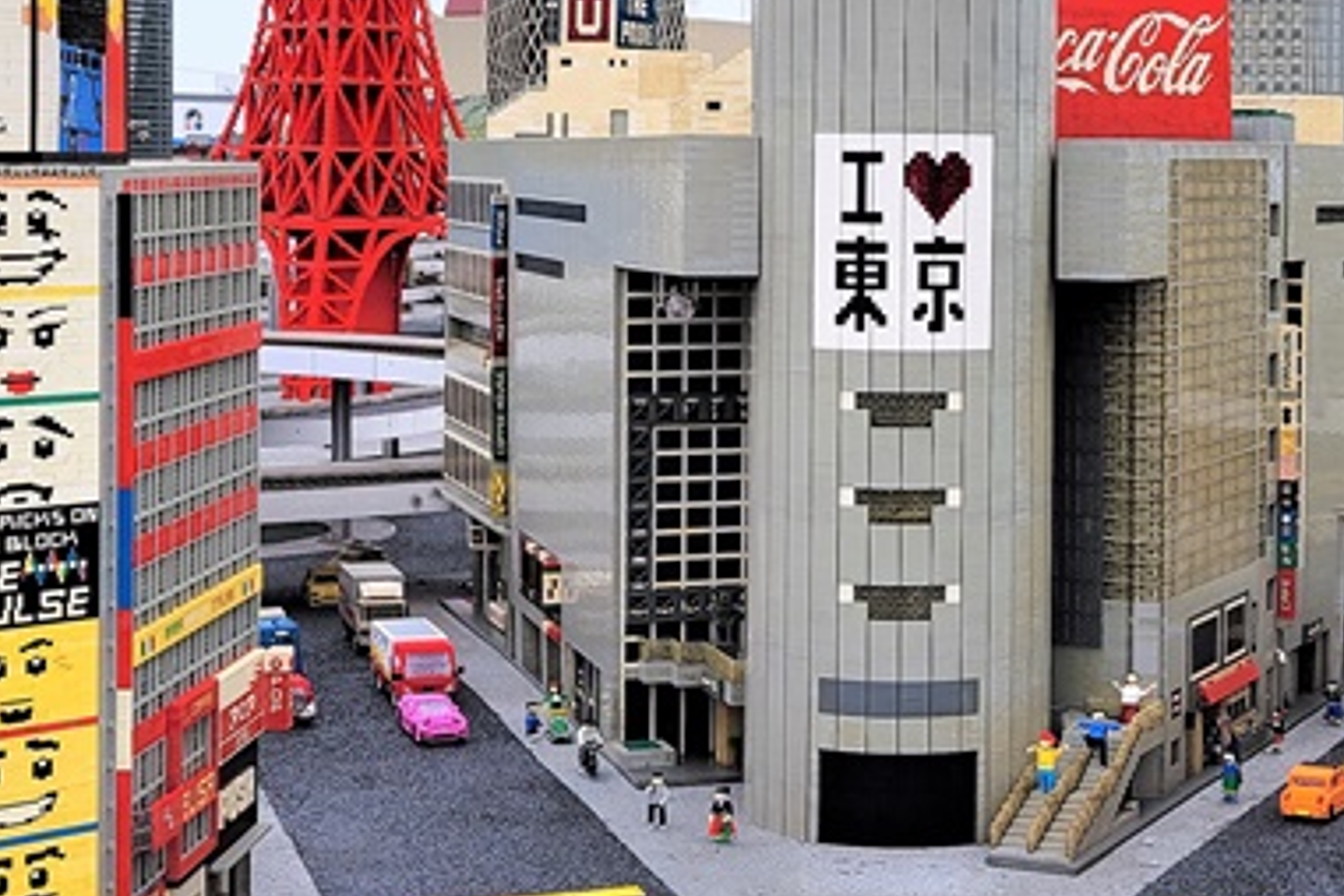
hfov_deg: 28.2
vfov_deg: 19.1
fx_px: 2650
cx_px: 935
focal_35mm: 71
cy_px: 226
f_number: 1.8
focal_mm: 5.4
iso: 40
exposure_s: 1/571
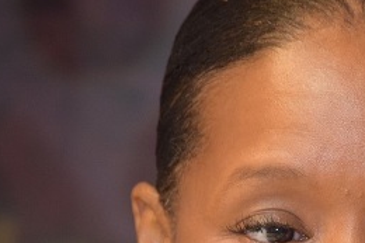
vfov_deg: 3.1
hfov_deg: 4.6
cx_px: 362
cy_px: 298
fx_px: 4489
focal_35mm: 443
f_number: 4.8
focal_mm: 120
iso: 1800
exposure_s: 1/60
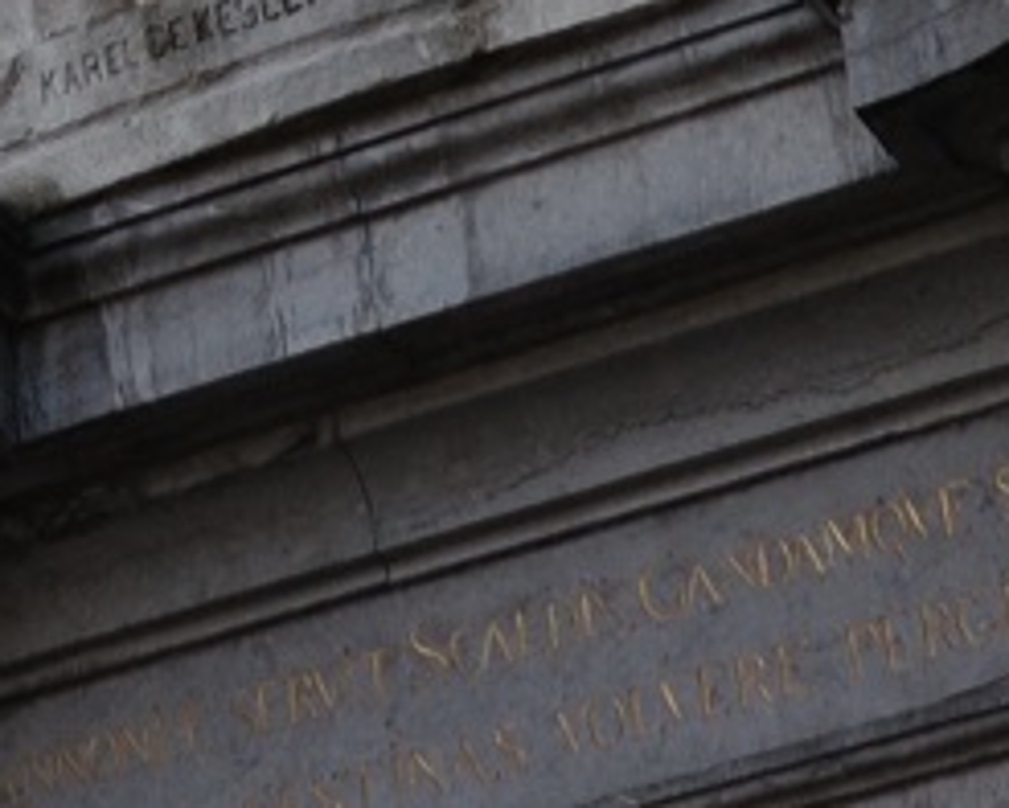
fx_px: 7289
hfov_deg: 7.7
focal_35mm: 244
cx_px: -673
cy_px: -935
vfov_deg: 6.1
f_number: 5.6
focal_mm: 26
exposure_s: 1/400
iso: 200
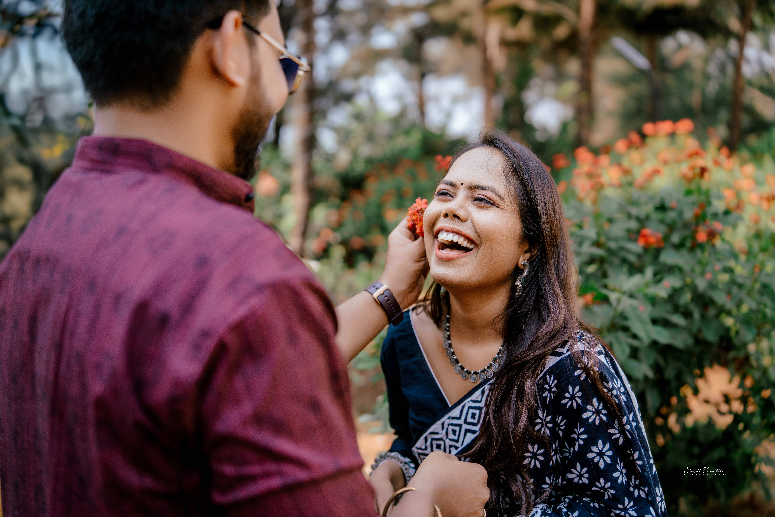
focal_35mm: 35
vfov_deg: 37.9
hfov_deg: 54.4
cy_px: 258
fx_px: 754
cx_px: 388
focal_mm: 35
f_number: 2
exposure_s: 1/1600
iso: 250
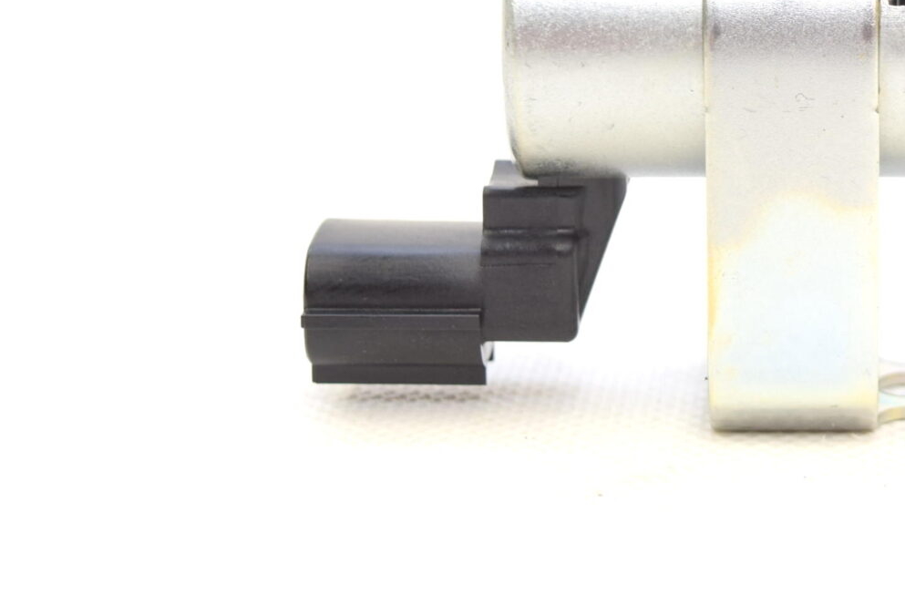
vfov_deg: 10.5
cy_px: 6
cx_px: 907
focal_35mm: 130
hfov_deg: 15.5
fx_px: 3271
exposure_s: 1/125
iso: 400
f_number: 5.6
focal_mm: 42
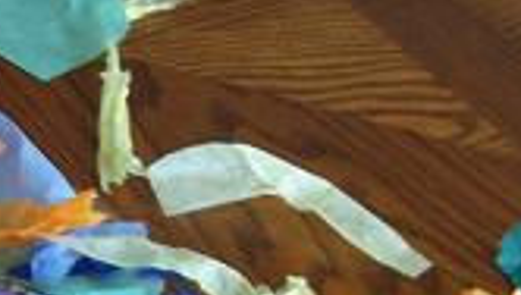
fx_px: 1702
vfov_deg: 9.8
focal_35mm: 123
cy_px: 344
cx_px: 44
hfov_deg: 17.1
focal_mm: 5.6
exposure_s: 1/20
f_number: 2.8
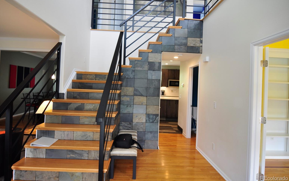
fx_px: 150
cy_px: 82
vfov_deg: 62.1
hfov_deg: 88.0
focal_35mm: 19
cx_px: 140
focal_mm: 12
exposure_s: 1/25
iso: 200
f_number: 4
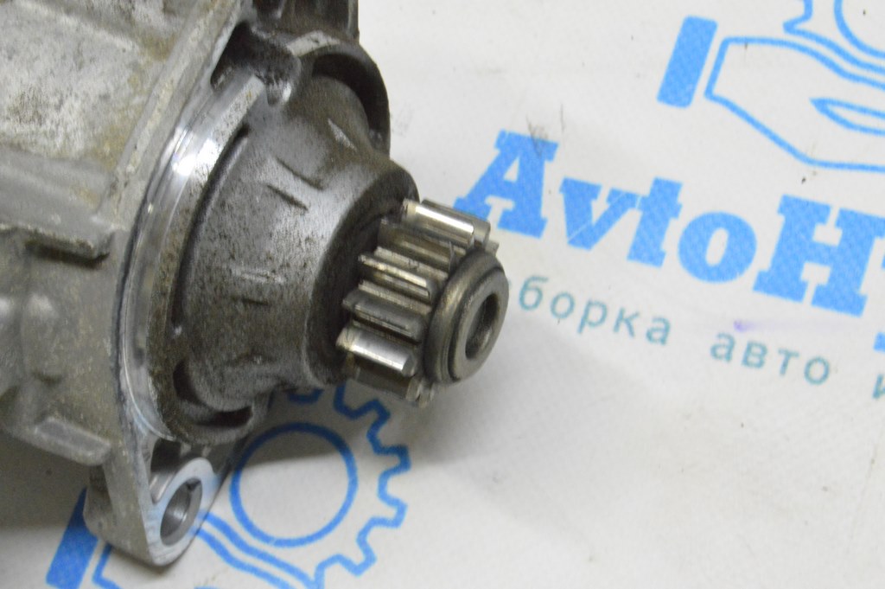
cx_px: 442
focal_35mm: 82
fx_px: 2026
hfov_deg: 24.6
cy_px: 294
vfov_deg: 16.5
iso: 6400
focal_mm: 55
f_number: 20
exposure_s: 1/15
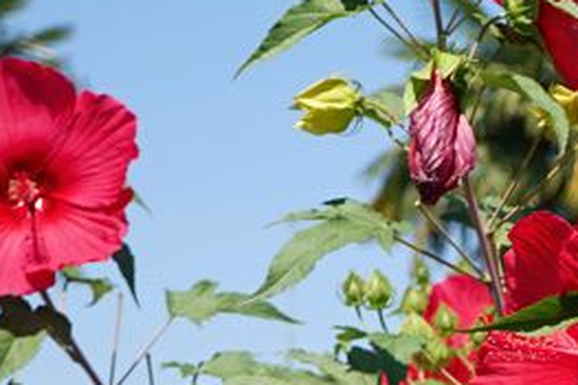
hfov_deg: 11.4
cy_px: 521
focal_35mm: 170
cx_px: 991
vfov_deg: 8.0
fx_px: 2728
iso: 50
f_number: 4
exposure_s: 1/400
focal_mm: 35
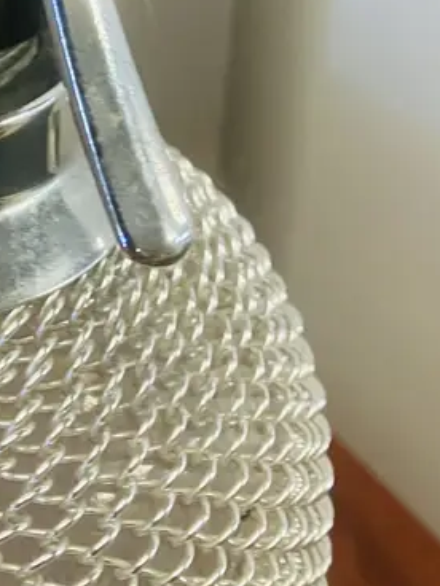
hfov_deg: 18.3
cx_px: -18
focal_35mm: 78
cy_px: -158
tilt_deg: -19.5
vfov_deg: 22.6
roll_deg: -0.8
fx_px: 1322
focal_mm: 3.99
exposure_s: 1/50
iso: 160
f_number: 1.8
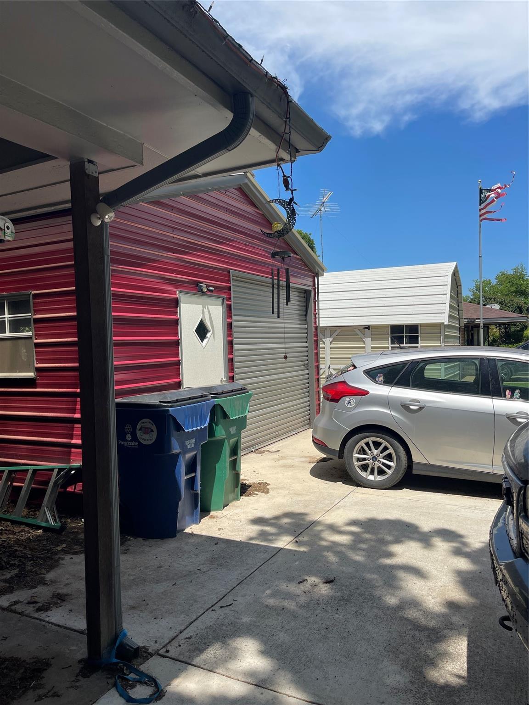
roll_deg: +0.9
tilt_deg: -1.1
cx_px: 264
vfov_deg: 69.4
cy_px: 352
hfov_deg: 54.9
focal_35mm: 25
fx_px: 509
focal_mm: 5.1
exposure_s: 1/3559
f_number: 1.6
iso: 32
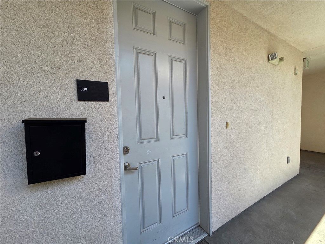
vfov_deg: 89.9
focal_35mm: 13
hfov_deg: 106.2
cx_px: 162
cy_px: 122
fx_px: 122
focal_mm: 2.2
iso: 125
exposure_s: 1/359
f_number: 2.2
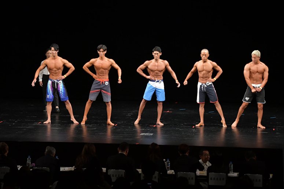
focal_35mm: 127
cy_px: 94
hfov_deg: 16.1
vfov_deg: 10.8
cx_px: 142
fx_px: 1001
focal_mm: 85
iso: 3200
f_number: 5.6
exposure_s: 1/400
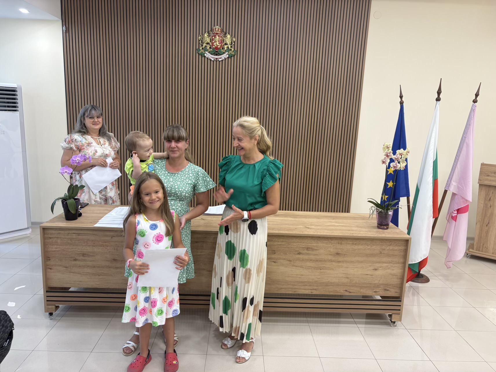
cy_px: 186
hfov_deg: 67.3
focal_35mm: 26
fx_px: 373
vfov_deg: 53.1
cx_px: 248
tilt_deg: -11.0
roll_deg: -2.2
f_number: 1.6
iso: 125
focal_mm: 5.96
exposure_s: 1/100
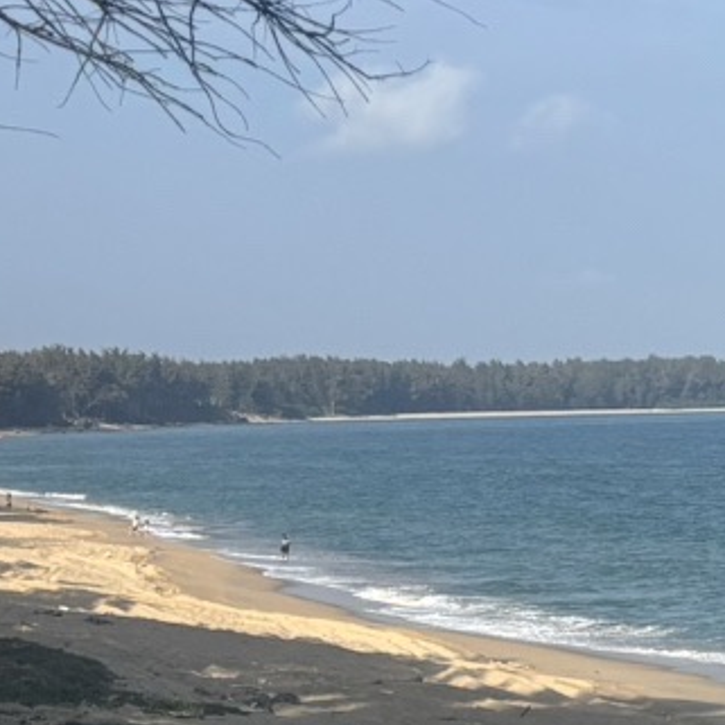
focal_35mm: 143
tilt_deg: -1.5
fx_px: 3388
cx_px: 1637
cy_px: 447
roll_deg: +0.9
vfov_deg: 12.2
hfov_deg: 10.7
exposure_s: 1/3650
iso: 50
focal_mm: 5.96
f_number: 1.6
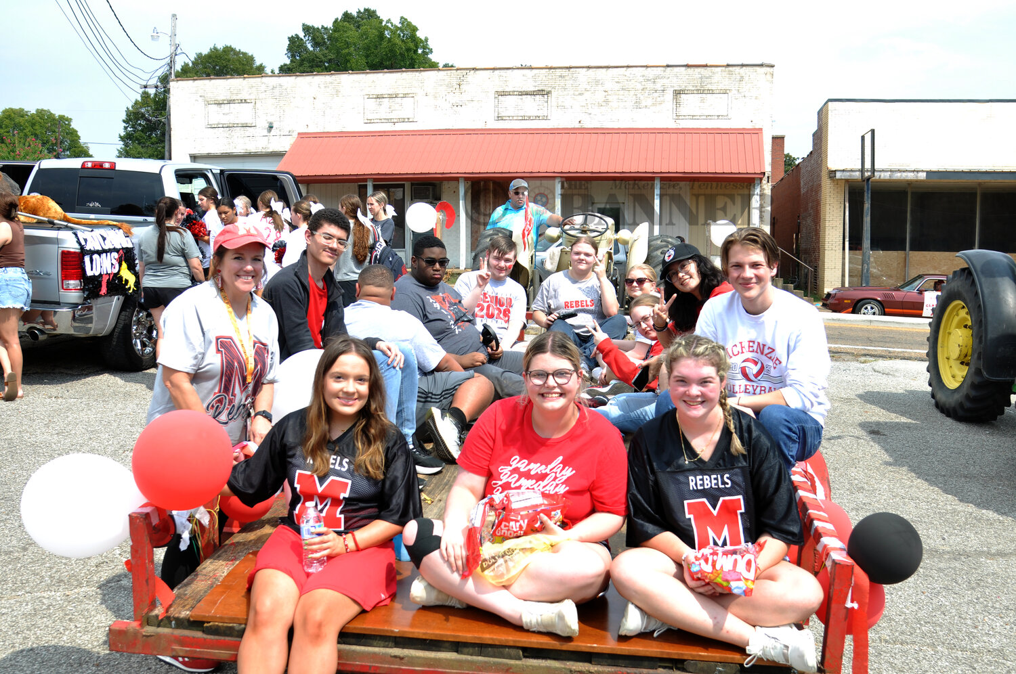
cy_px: 337
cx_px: 508
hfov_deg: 53.2
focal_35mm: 36
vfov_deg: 36.8
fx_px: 1015
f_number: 5.6
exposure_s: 1/200
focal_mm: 24
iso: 100
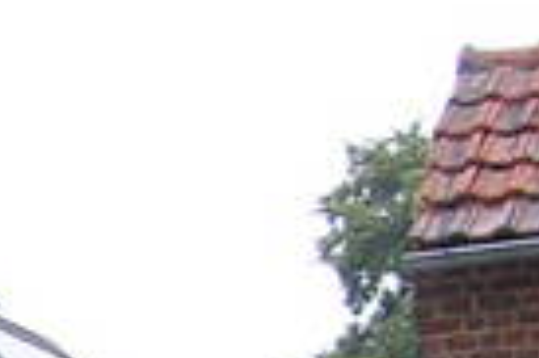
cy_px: 838
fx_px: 4172
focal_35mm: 279
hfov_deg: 6.9
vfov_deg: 4.8
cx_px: -869
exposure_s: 1/398
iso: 50
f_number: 3
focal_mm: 7.1
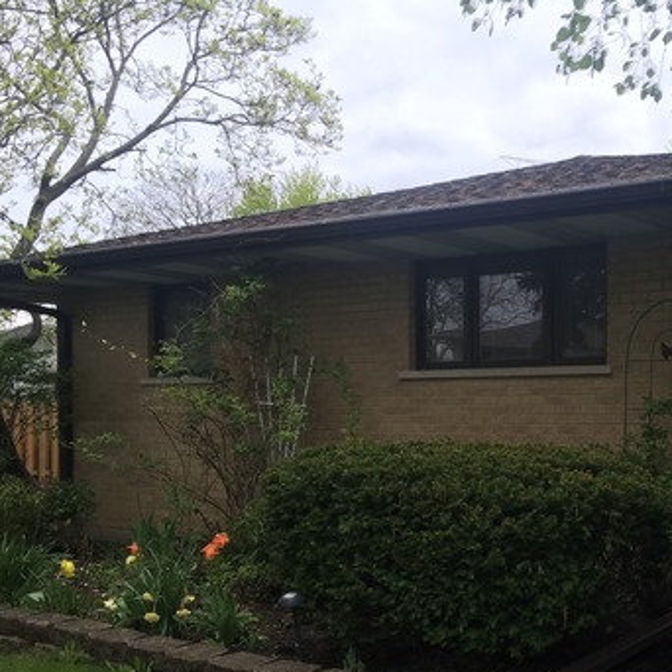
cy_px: 464
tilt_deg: +3.3
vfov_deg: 34.9
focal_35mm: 48
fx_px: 1054
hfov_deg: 34.2
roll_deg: -0.9
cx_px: 550
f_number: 2.2
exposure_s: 1/120
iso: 32
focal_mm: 4.15
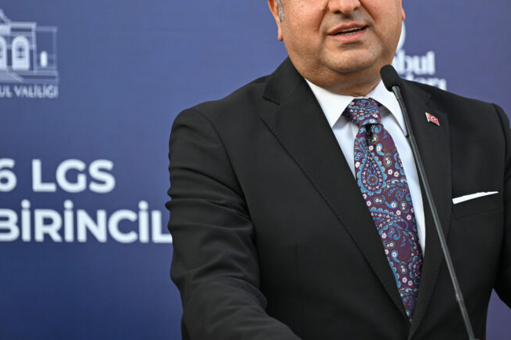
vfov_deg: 3.5
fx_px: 5578
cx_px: 350
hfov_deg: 5.2
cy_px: 123
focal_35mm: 393
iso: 500
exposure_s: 1/640
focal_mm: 200
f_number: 2.8
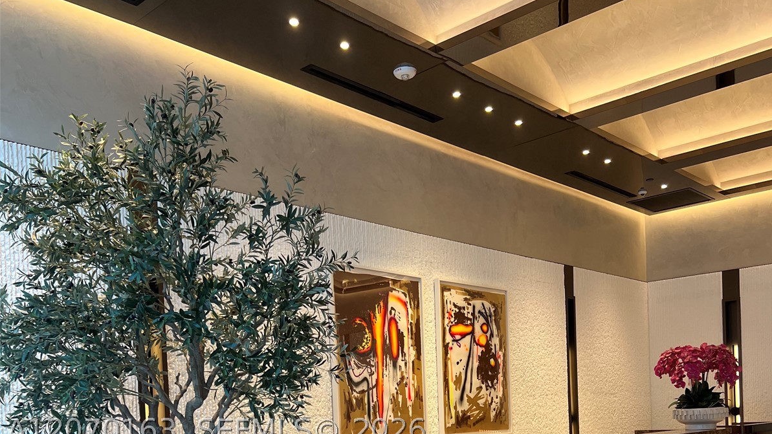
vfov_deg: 29.2
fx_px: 778
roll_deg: +3.1
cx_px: 388
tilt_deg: -0.7
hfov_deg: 52.8
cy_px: 430
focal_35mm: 38
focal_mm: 5.7
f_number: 1.5
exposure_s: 1/120
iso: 125
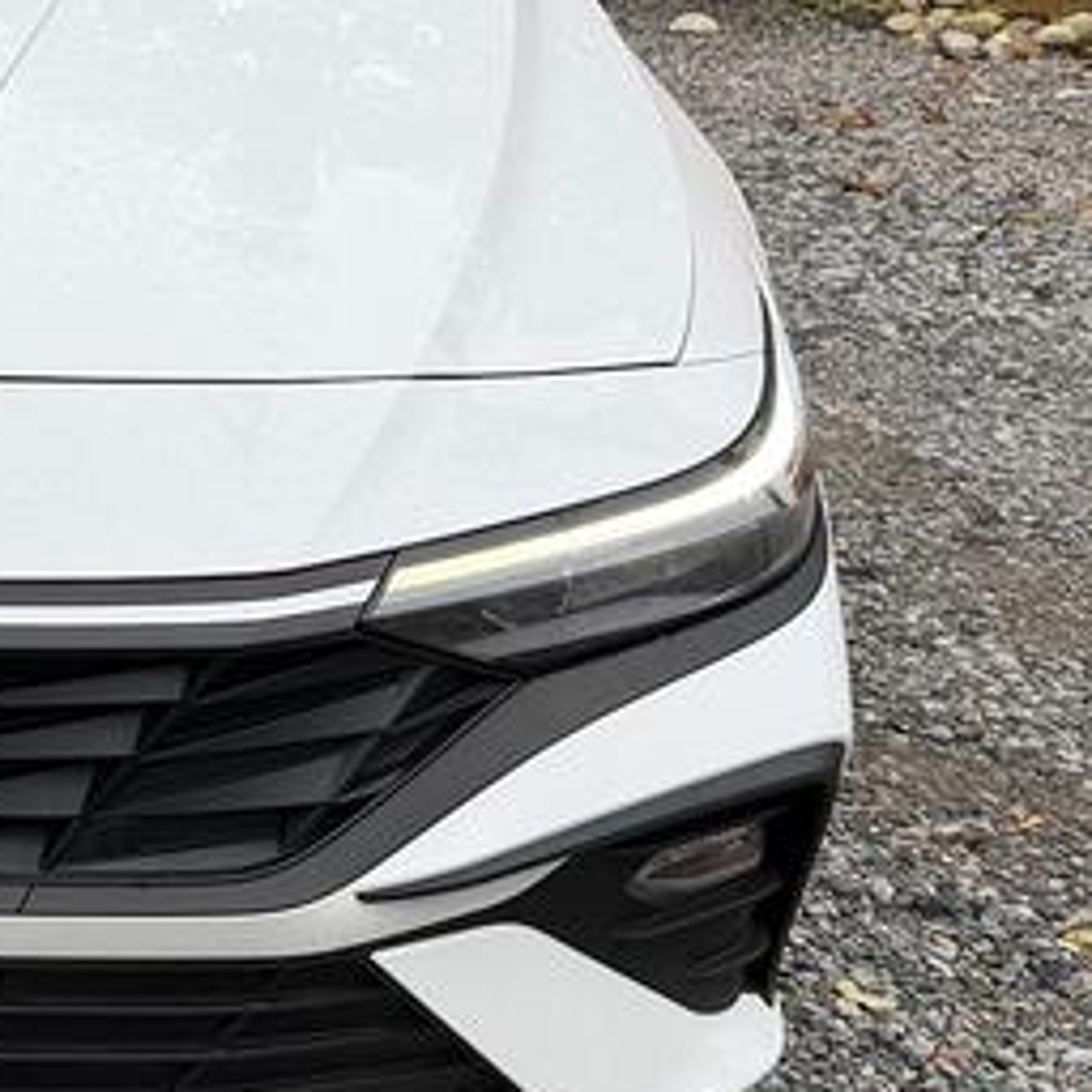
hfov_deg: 15.3
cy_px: 333
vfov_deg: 16.4
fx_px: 3783
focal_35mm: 106
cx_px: -508
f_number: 1.78
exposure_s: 1/1230
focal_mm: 6.76
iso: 80
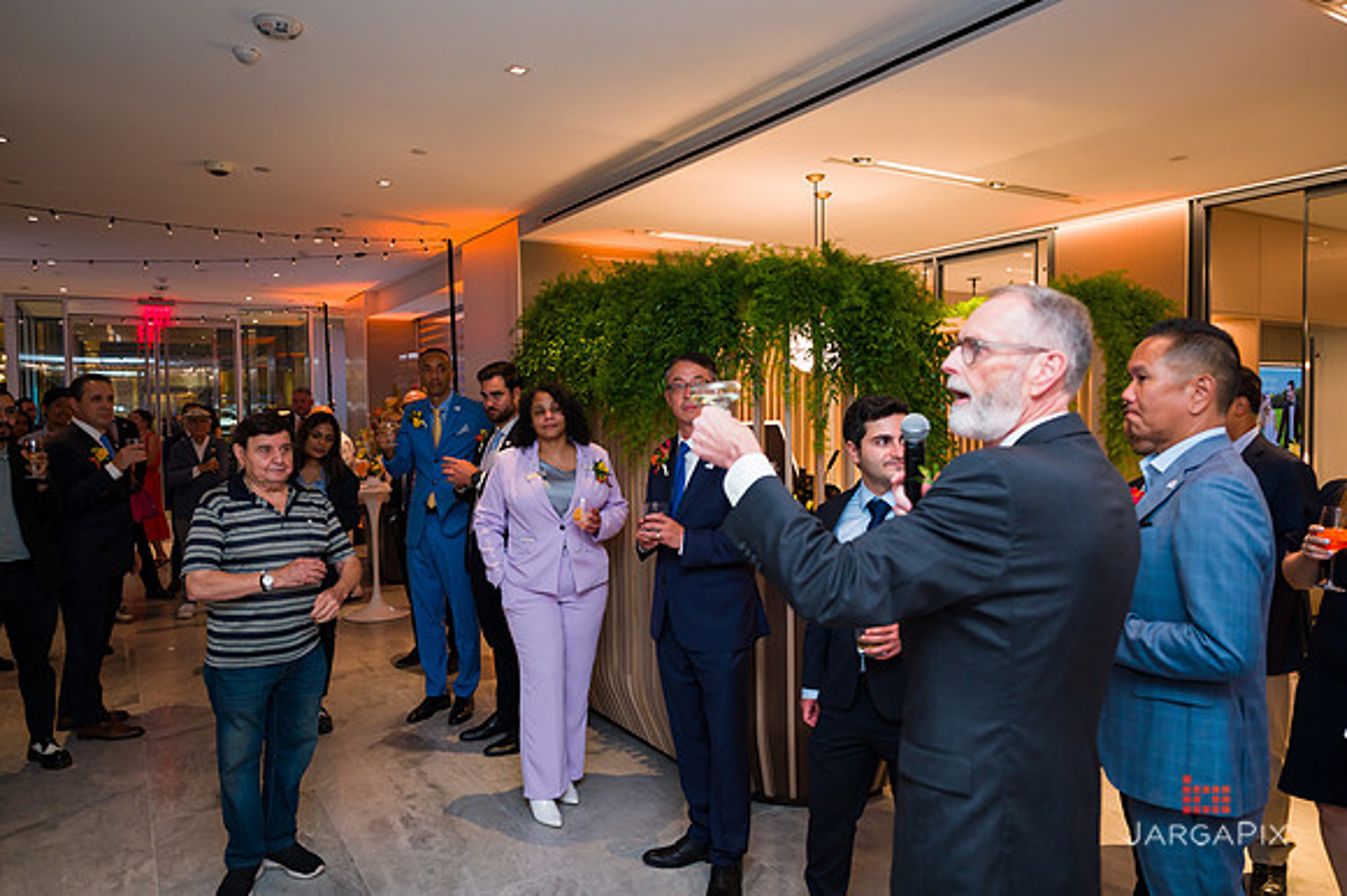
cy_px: 448
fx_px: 916
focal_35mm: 24
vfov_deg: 52.2
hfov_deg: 72.7
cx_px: 674
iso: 800
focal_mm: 24
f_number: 3.2
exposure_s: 1/160
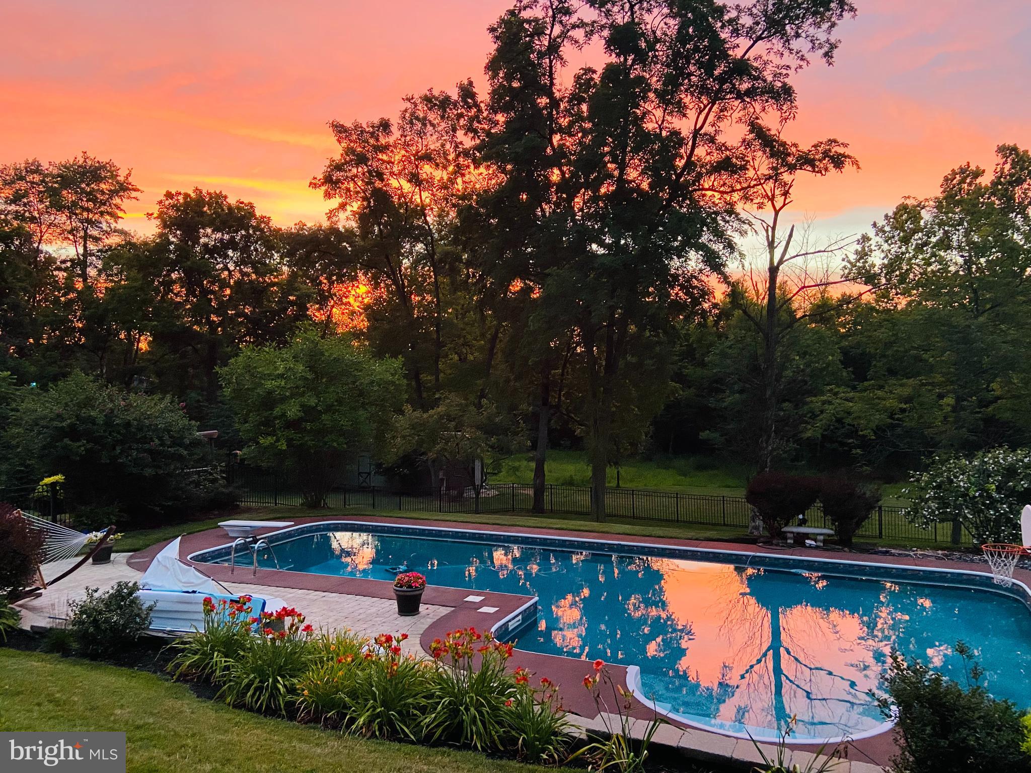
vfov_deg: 53.1
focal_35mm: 26
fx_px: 774
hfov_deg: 67.3
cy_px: 386
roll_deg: +0.8
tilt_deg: -0.8
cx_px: 516
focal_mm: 4.25
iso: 500
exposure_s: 1/51
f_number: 1.8
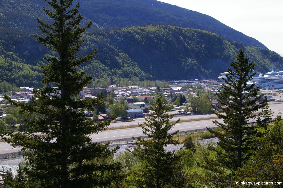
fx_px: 389
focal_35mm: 50
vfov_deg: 27.2
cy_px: 94
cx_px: 142
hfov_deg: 40.0
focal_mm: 33
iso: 200
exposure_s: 1/250
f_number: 11
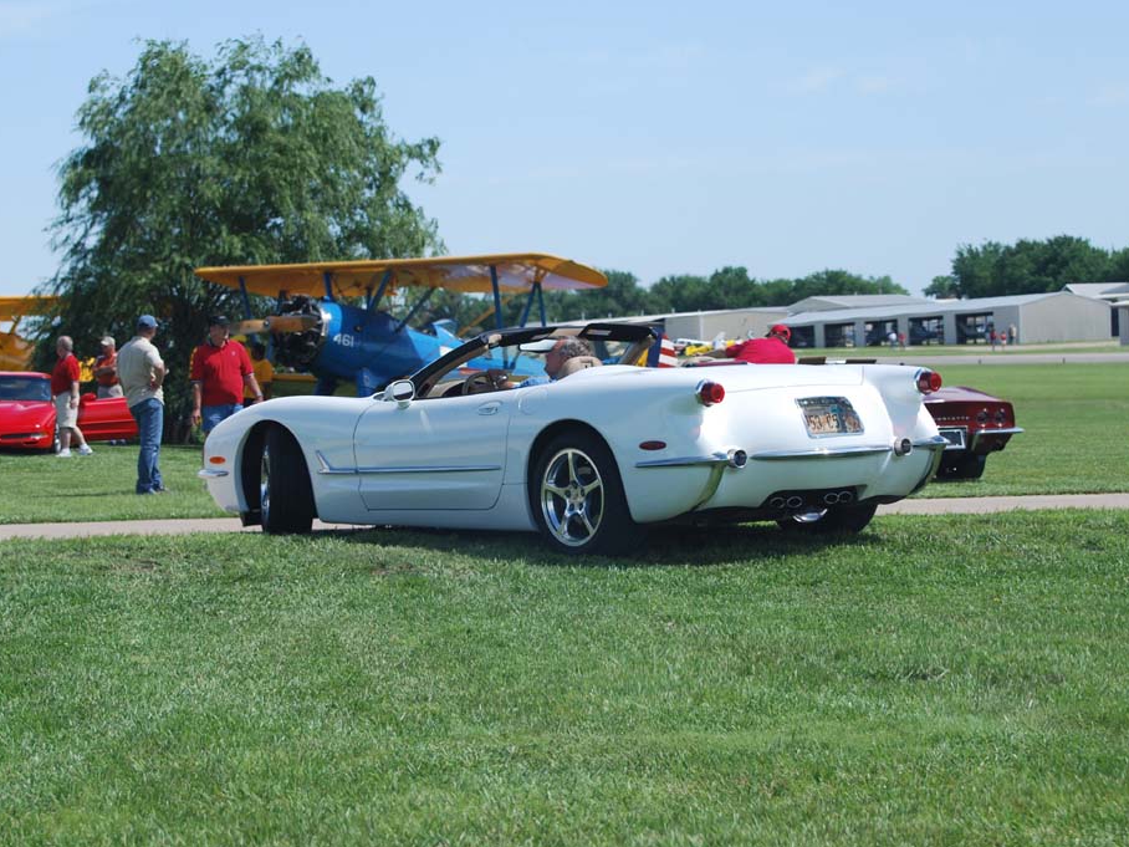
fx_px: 3718
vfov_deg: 13.0
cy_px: 424
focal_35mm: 114
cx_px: 548
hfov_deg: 17.3
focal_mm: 70
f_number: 5.6
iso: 140
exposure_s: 1/500
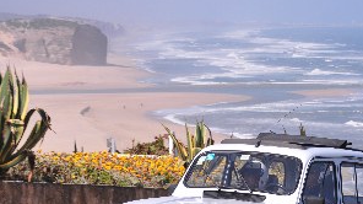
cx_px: 235
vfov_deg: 5.6
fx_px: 2068
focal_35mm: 215
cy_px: 176
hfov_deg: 10.0
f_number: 6.3
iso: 250
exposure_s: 1/800
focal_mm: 90
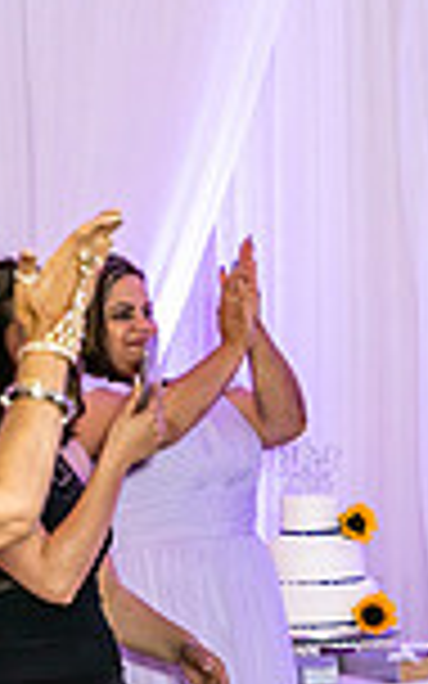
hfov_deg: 5.8
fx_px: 3994
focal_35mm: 214
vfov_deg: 9.7
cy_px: 700
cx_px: 1149
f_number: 4
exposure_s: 1/125
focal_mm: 55
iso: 1600
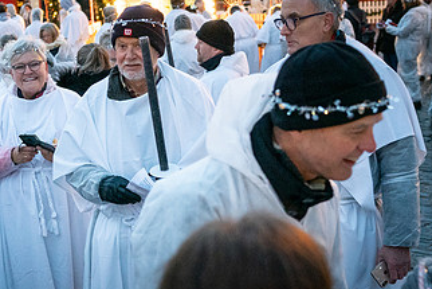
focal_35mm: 63
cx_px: 131
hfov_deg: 31.5
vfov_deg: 21.6
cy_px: 171
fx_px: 756
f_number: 3.2
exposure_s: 1/250
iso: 6400
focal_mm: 35
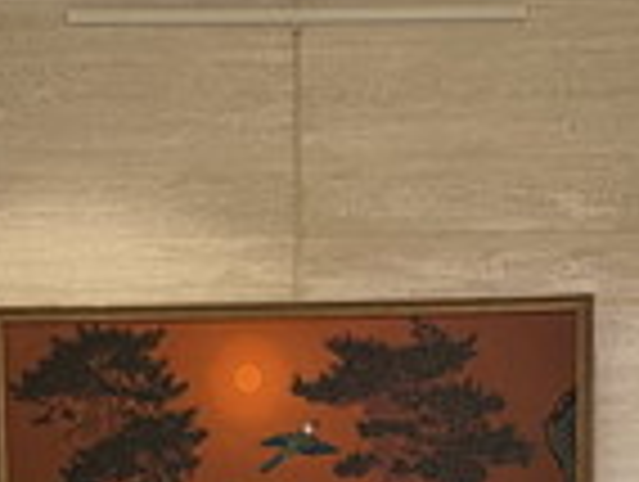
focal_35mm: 106
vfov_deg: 12.6
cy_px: 908
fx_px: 1960
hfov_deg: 18.5
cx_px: 234
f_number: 1.6
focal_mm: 4.2
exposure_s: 1/60
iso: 80
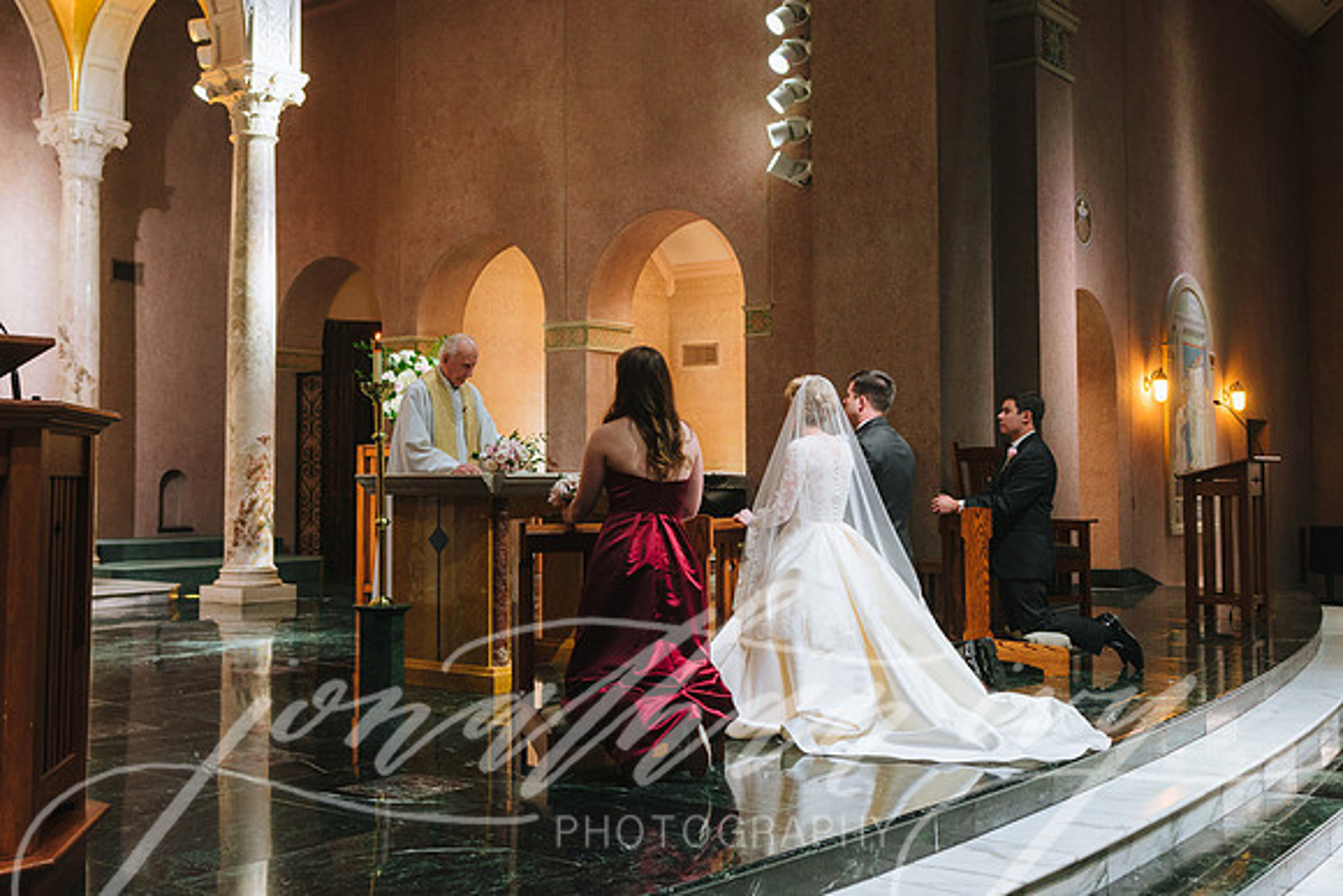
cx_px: 592
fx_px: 1461
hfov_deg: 49.2
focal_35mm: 39
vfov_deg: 34.1
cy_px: 395
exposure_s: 1/125
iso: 1600
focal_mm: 35
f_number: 3.5
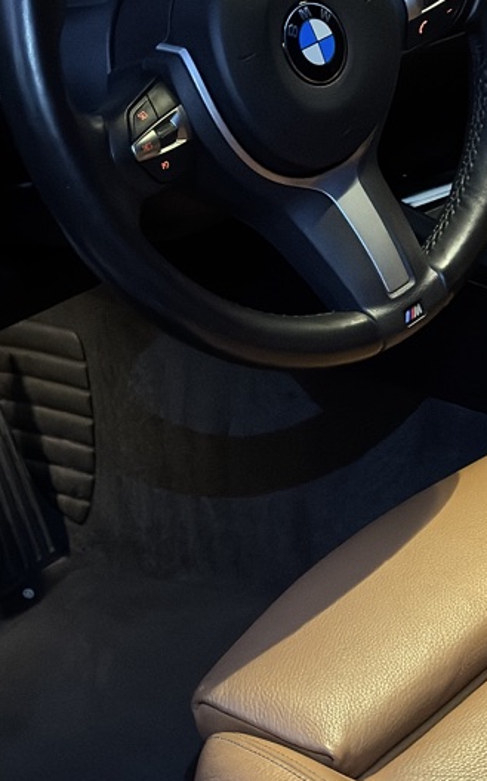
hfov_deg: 15.3
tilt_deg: -30.5
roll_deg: +4.3
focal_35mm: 85
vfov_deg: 24.3
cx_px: 379
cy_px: 442
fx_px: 1807
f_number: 1.78
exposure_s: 1/20
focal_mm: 6.76
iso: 1000
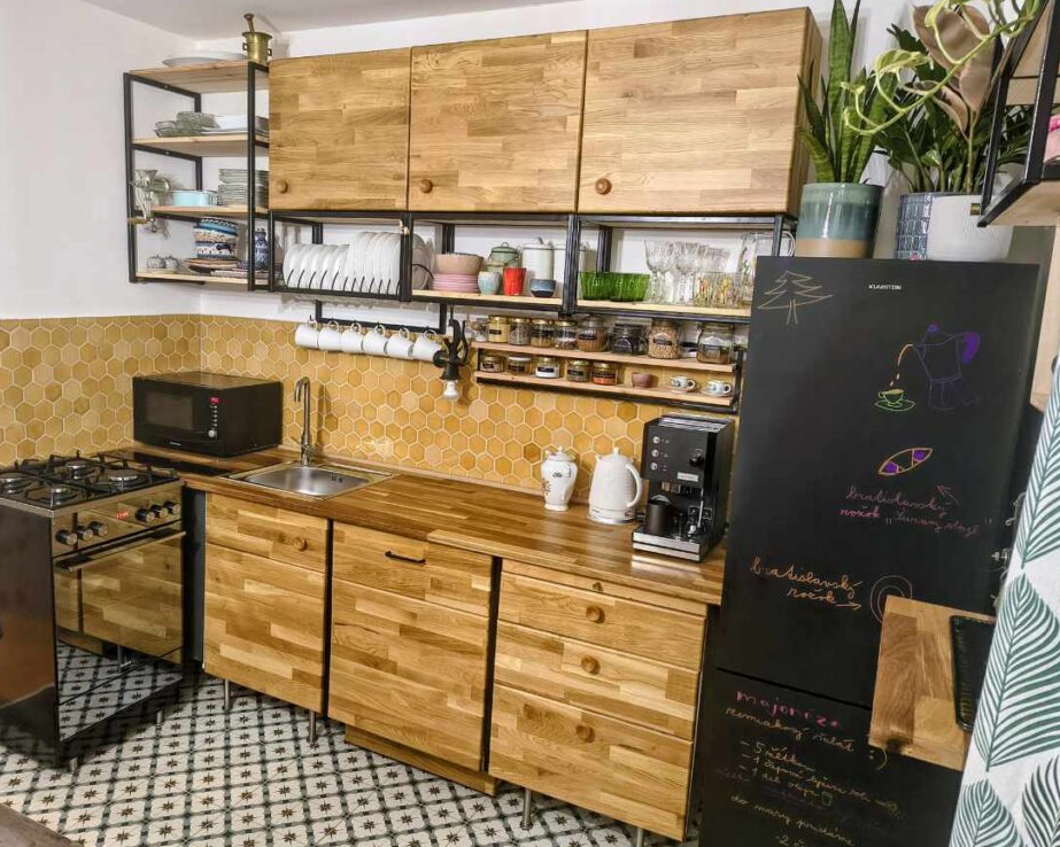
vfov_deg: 54.9
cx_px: 485
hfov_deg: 65.9
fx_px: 815
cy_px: 425
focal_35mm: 26
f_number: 1.8
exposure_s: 1/33
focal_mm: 5.6
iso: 1187
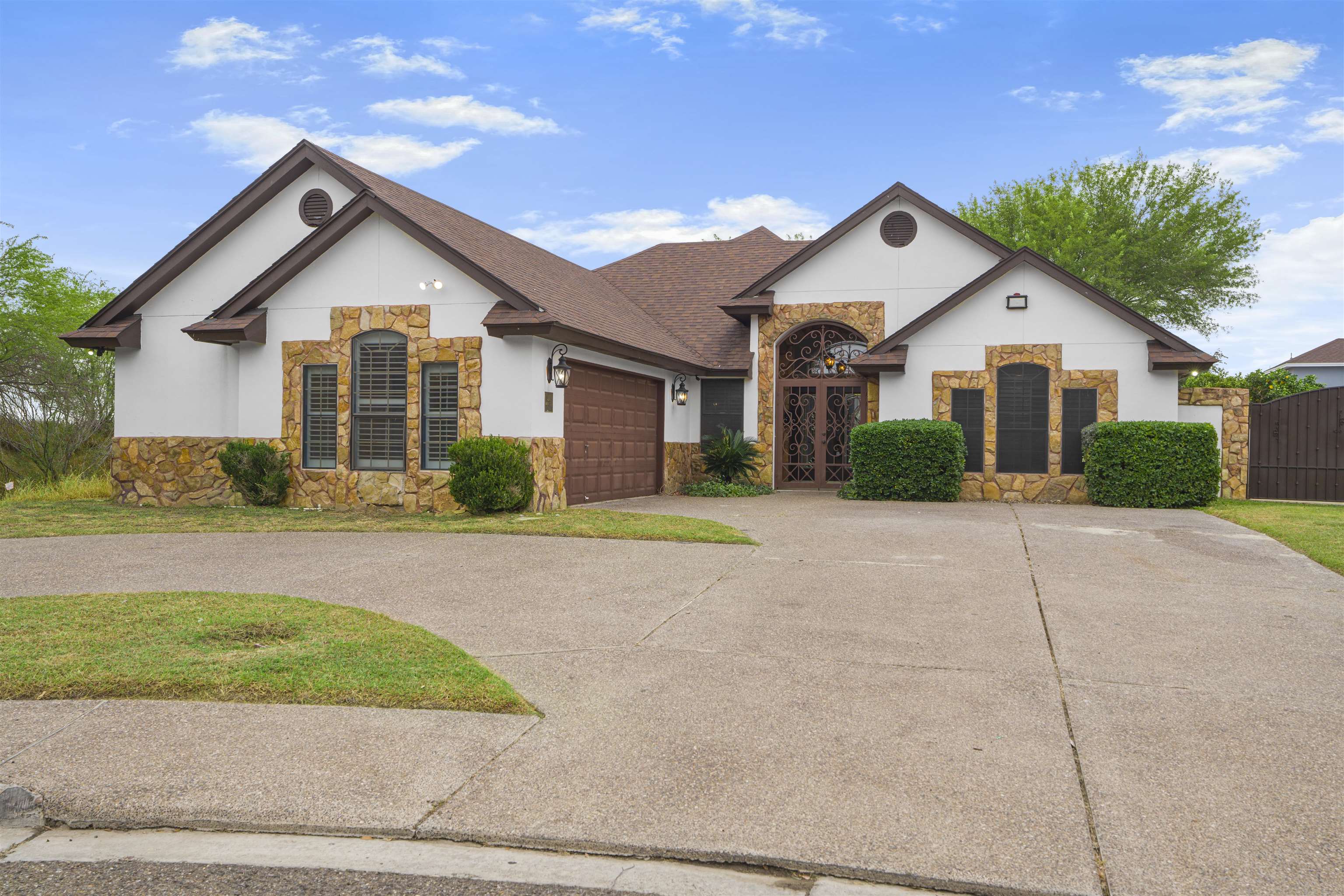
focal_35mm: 29
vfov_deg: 45.0
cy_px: 448
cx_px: 672
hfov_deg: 63.7
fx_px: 1083
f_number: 9
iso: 250
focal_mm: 29
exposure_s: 1/30
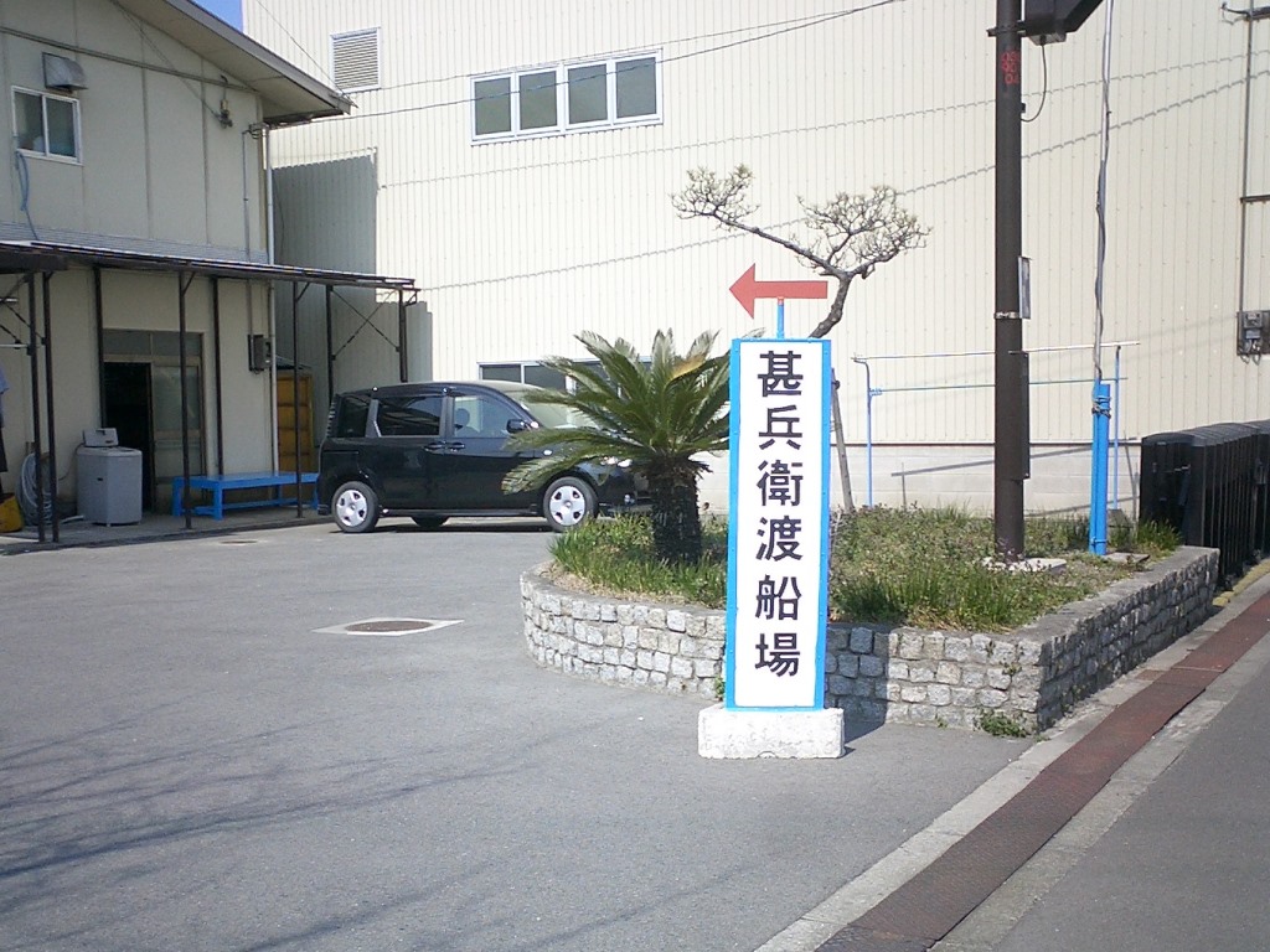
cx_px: 635
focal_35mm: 37
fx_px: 1357
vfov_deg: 38.7
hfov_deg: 50.1
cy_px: 476
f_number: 3.5
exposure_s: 1/1000
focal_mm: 5.6
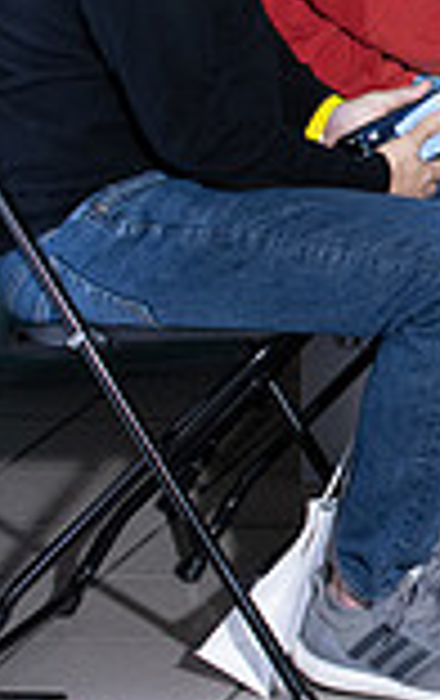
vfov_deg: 7.9
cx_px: 1289
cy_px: -52
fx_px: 5066
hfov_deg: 4.8
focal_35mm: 265
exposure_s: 1/160
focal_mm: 70
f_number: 5.6
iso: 1250
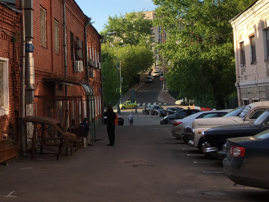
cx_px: -3
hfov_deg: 28.3
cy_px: 57
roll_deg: +2.0
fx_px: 497
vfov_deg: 22.8
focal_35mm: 64
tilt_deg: +2.2
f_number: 2.2
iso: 25
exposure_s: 1/557
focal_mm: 4.15
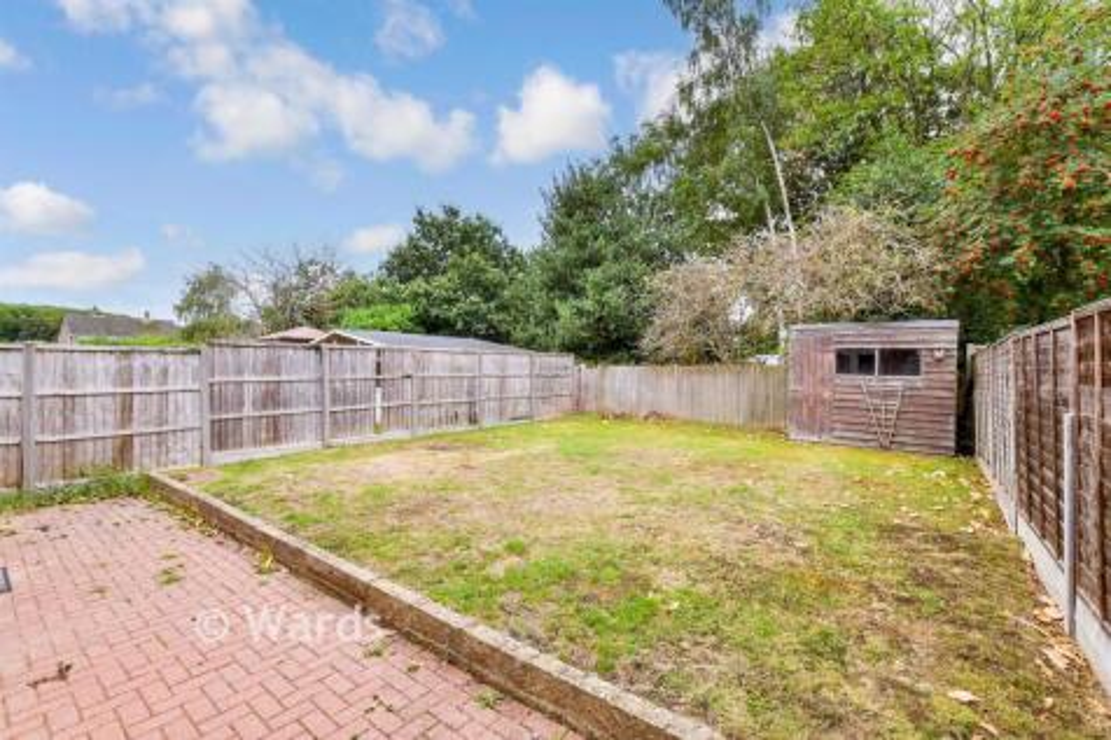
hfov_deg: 71.5
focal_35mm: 25
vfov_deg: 51.3
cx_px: 556
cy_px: 370
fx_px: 771
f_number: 8
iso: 320
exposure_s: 1/160
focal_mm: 17
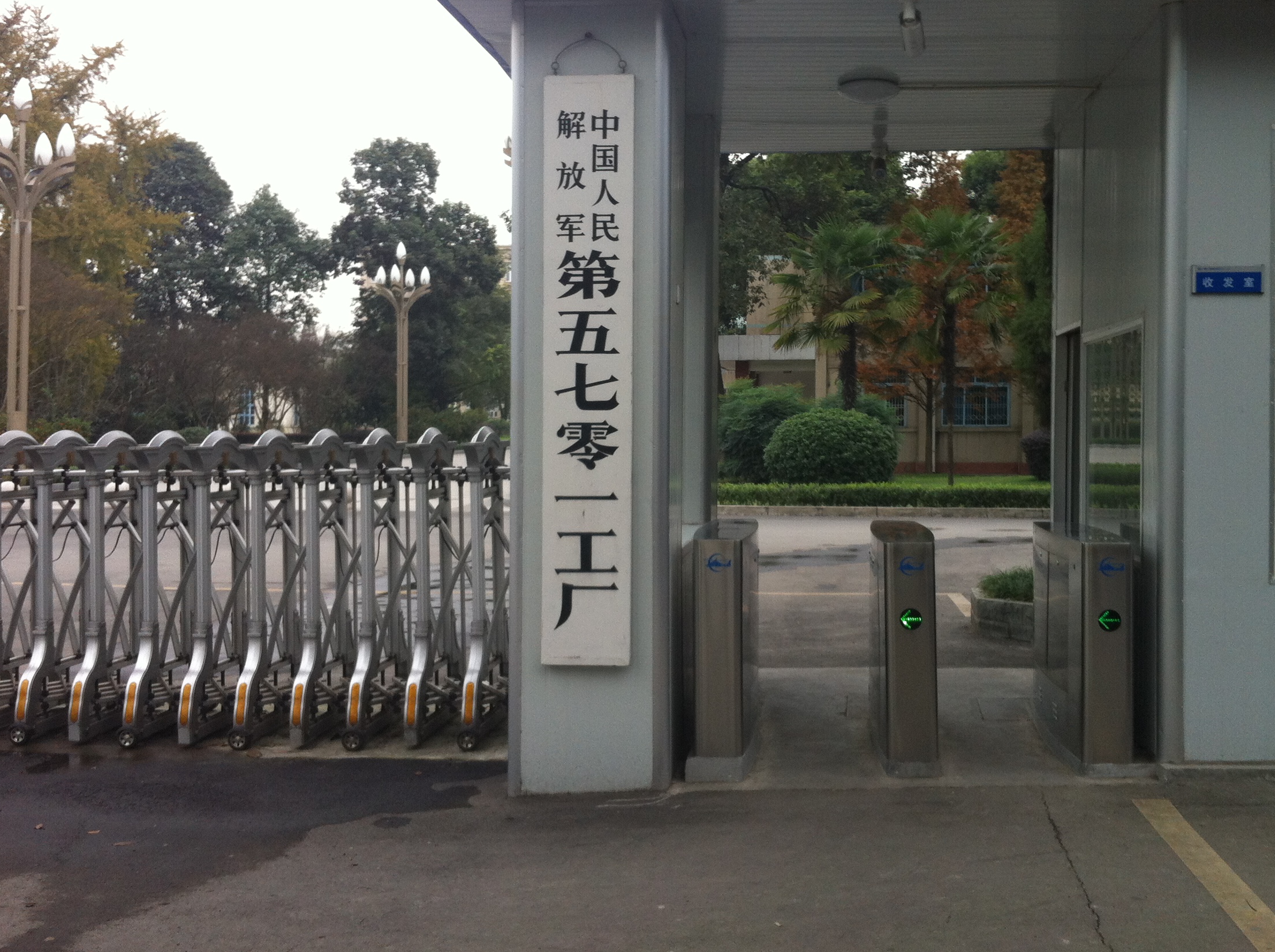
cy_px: 409
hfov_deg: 45.8
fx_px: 1508
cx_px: 710
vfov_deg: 35.0
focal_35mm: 41
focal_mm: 3.85
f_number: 2.8
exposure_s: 1/146
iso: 80
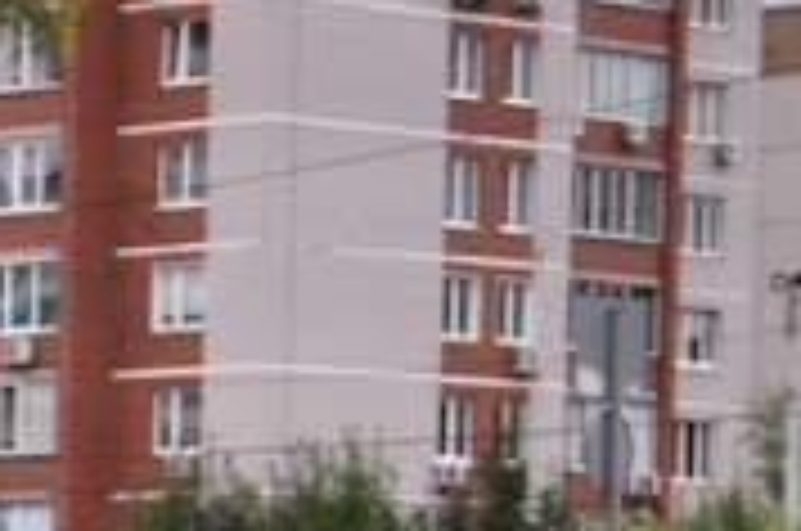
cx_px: -783
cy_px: 1746
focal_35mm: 263
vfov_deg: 4.9
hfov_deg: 7.5
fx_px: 5841
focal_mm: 26
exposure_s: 1/1000
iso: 500
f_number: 4.2
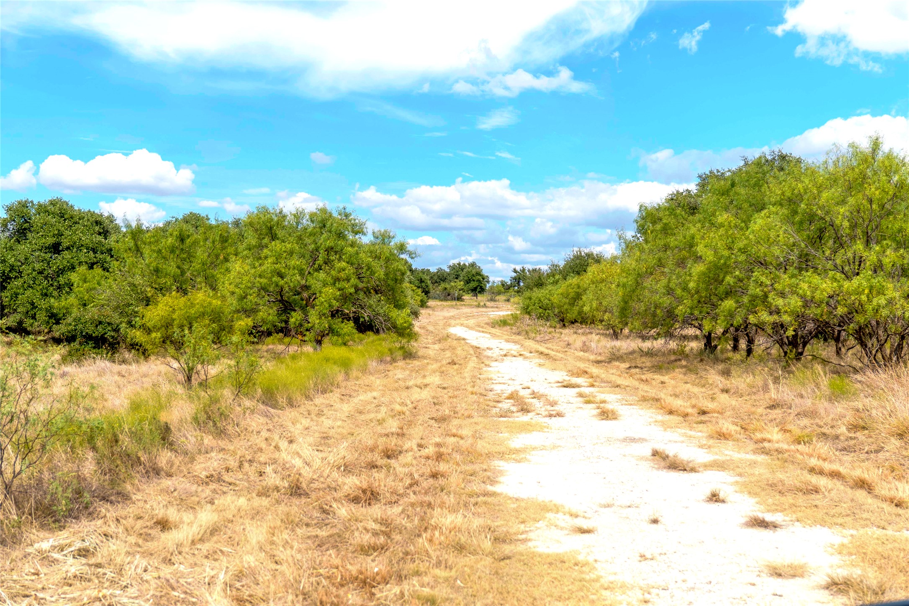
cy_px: 303
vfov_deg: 33.4
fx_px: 1010
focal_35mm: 40
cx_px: 454
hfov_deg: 48.5
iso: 100
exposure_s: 1/8000
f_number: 2.8
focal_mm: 27
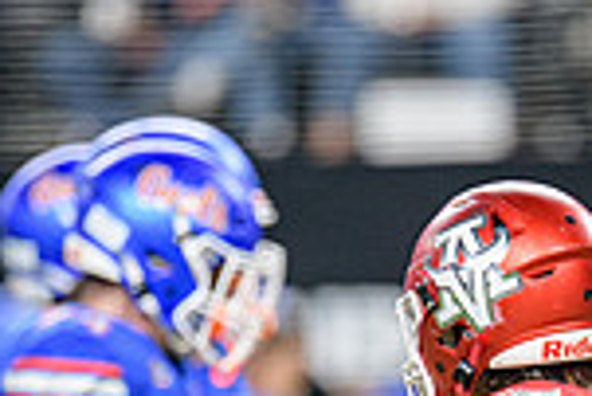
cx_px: 529
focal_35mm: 1150
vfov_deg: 1.2
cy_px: 641
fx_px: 18929
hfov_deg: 1.8
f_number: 2.8
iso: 1000
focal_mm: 300
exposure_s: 1/400
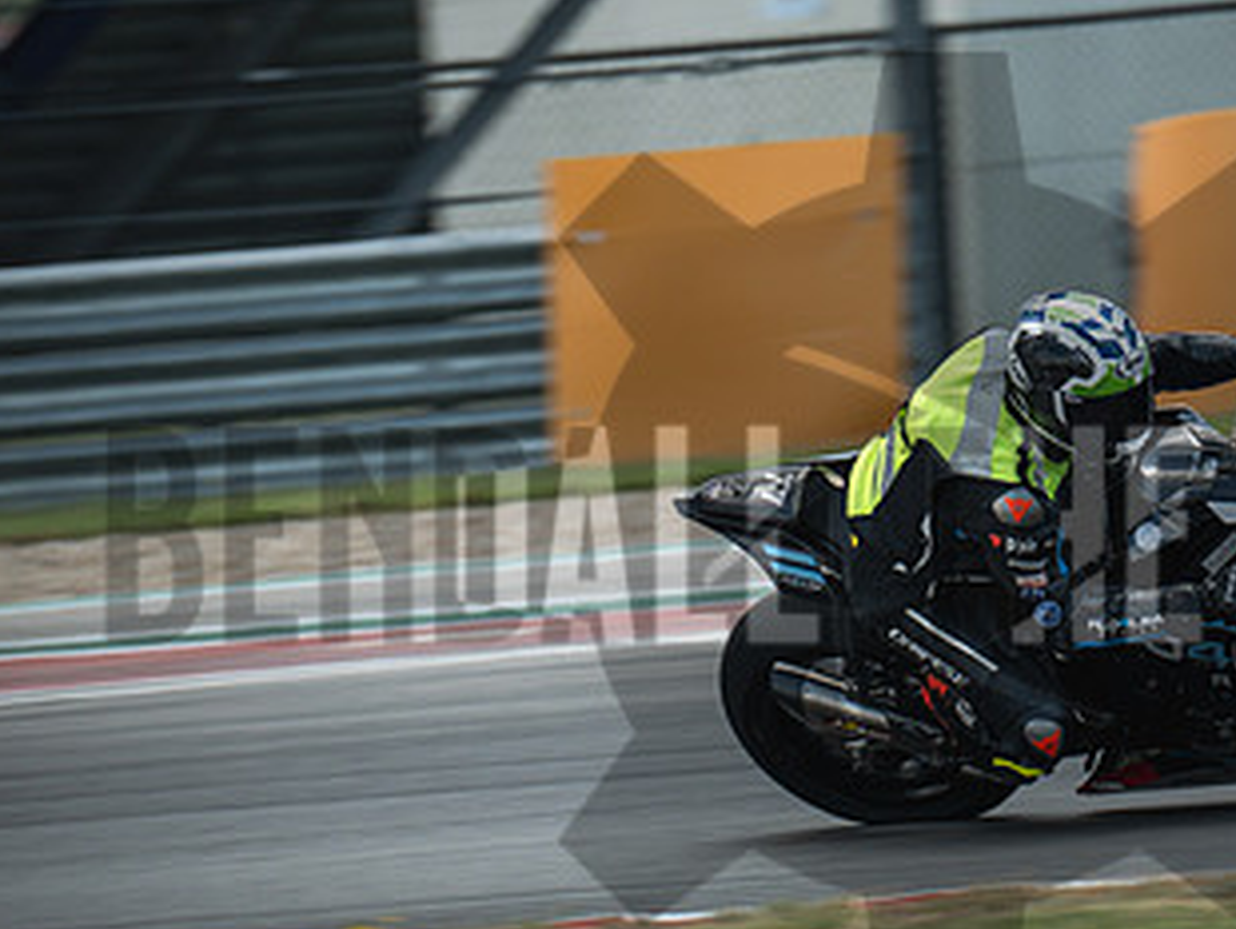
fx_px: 20368
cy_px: 540
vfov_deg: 2.6
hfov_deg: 3.5
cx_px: 945
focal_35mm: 570
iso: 250
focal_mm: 211
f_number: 5
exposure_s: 1/500
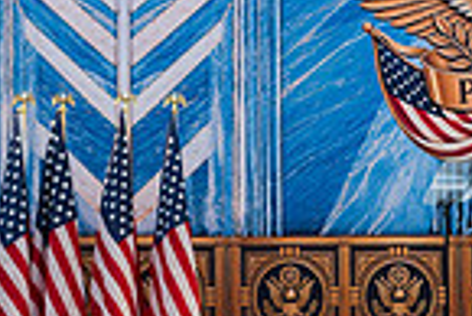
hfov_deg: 13.9
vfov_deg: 9.7
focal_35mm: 140
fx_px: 1837
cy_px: 334
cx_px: 654
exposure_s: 1/200
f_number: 2.8
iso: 320
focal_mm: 35
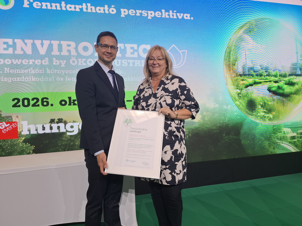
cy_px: 113
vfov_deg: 58.9
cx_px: 151
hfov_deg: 73.9
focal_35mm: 23
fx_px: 201
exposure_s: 1/106
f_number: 1.8
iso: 50
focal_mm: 5.54
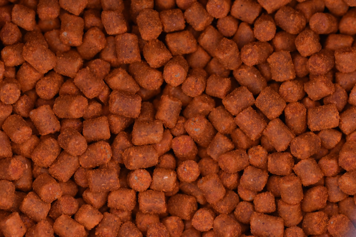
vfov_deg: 8.7
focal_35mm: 158
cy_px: 118
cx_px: 178
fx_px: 1557
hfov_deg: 13.0
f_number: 5.6
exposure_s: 1/200
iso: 2500
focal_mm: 105
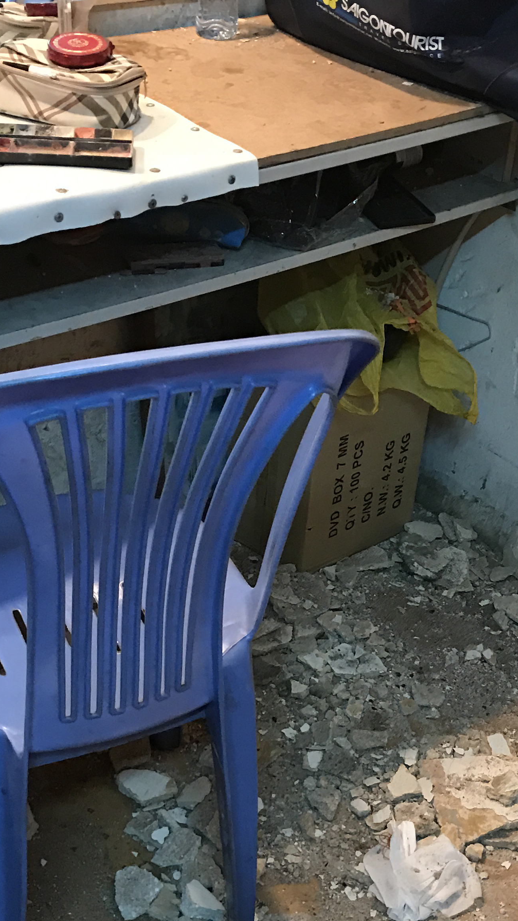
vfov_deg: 38.8
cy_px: 602
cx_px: 379
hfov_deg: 22.4
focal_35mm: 53
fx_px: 1295
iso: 100
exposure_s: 1/17
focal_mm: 3.99
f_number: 1.8
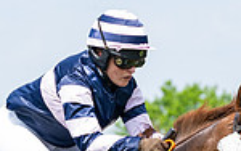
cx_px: -119
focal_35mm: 592
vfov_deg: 2.2
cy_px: 307
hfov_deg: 3.5
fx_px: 3891
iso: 400
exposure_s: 1/2000
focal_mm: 86
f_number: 4
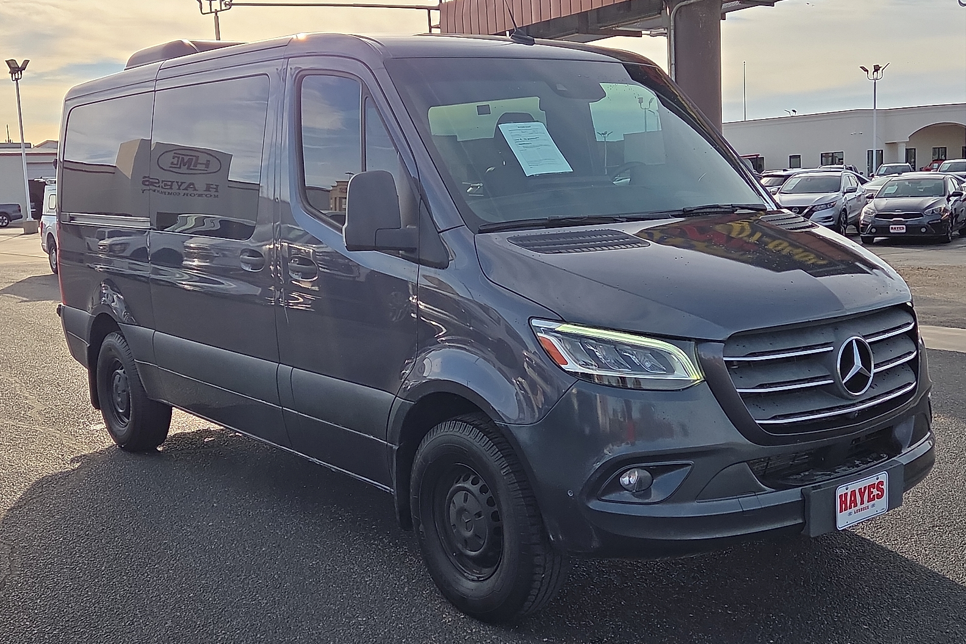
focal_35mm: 41
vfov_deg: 32.6
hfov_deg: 47.4
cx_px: 480
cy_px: 317
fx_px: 1100
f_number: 1.8
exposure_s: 1/2500
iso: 25
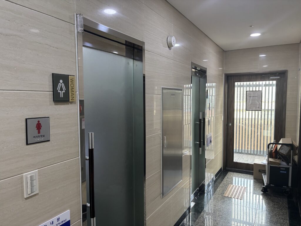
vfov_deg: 53.1
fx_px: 226
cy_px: 113
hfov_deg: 67.3
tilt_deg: -4.4
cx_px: 150
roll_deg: +1.3
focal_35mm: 26
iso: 80
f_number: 1.6
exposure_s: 1/60
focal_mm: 5.96
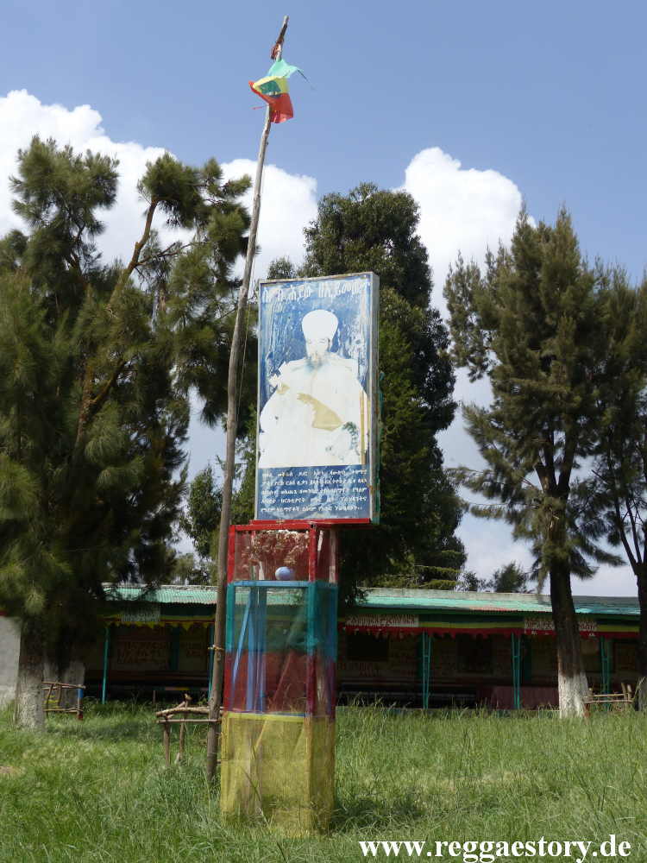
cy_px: 432
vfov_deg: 38.9
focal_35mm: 49
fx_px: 1221
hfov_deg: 29.7
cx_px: 324
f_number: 4
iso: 100
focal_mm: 8.7
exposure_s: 1/1000
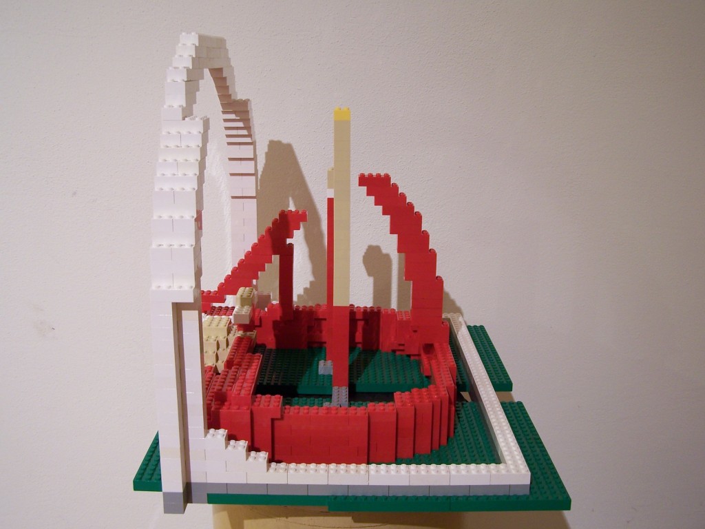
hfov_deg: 49.0
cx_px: 352
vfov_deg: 37.7
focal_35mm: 38
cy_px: 264
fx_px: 774
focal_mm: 6.3
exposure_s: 1/2
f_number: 2.8
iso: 80
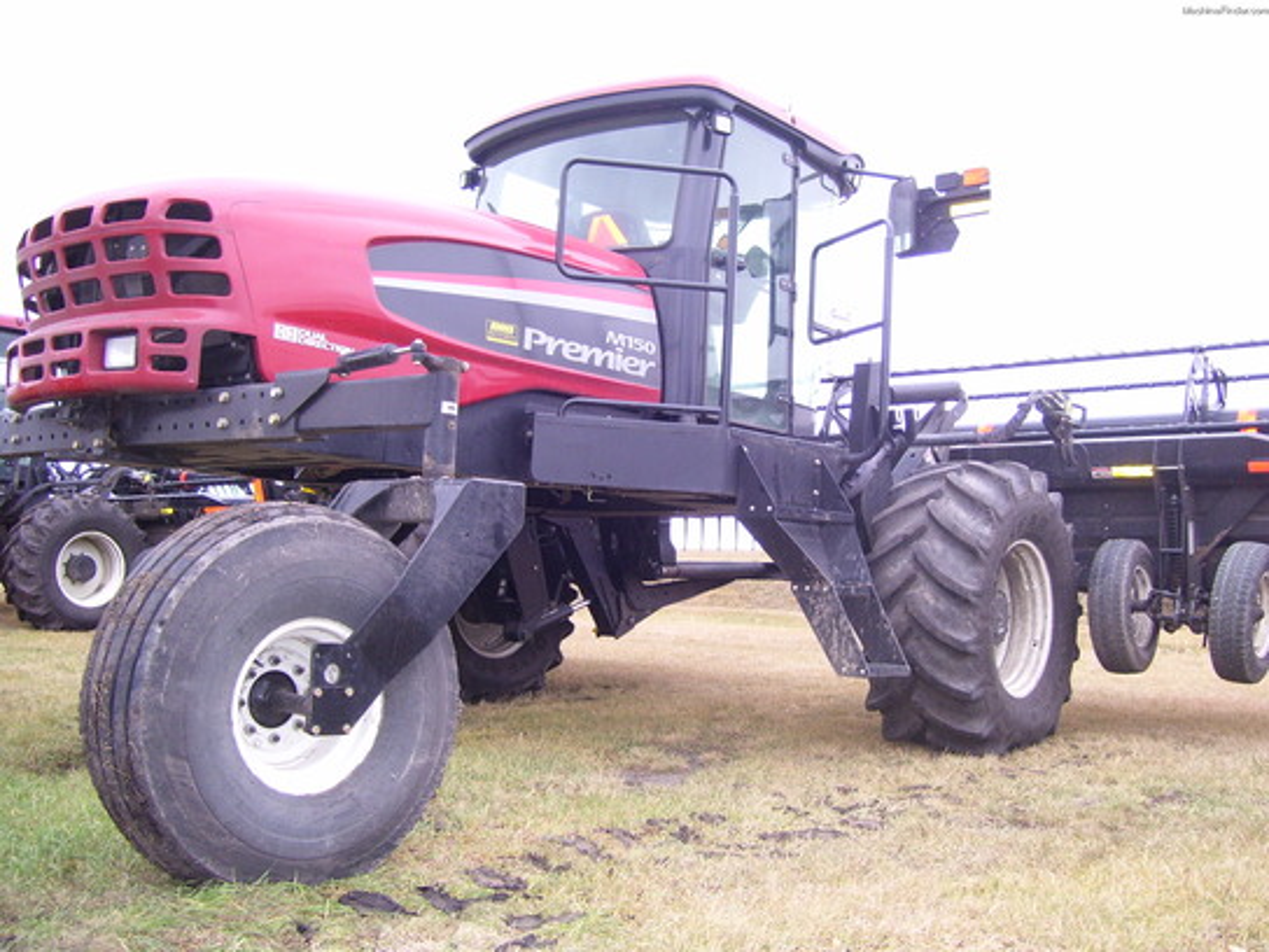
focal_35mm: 37
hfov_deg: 50.1
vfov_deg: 38.7
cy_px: 476
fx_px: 1356
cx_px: 634
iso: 125
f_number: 2.7
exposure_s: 1/90
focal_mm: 6
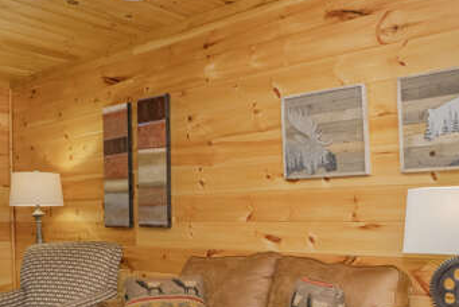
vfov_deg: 34.7
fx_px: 459
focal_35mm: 36
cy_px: 281
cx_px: 246
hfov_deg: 53.0
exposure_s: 1/100
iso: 800
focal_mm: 16
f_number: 6.3
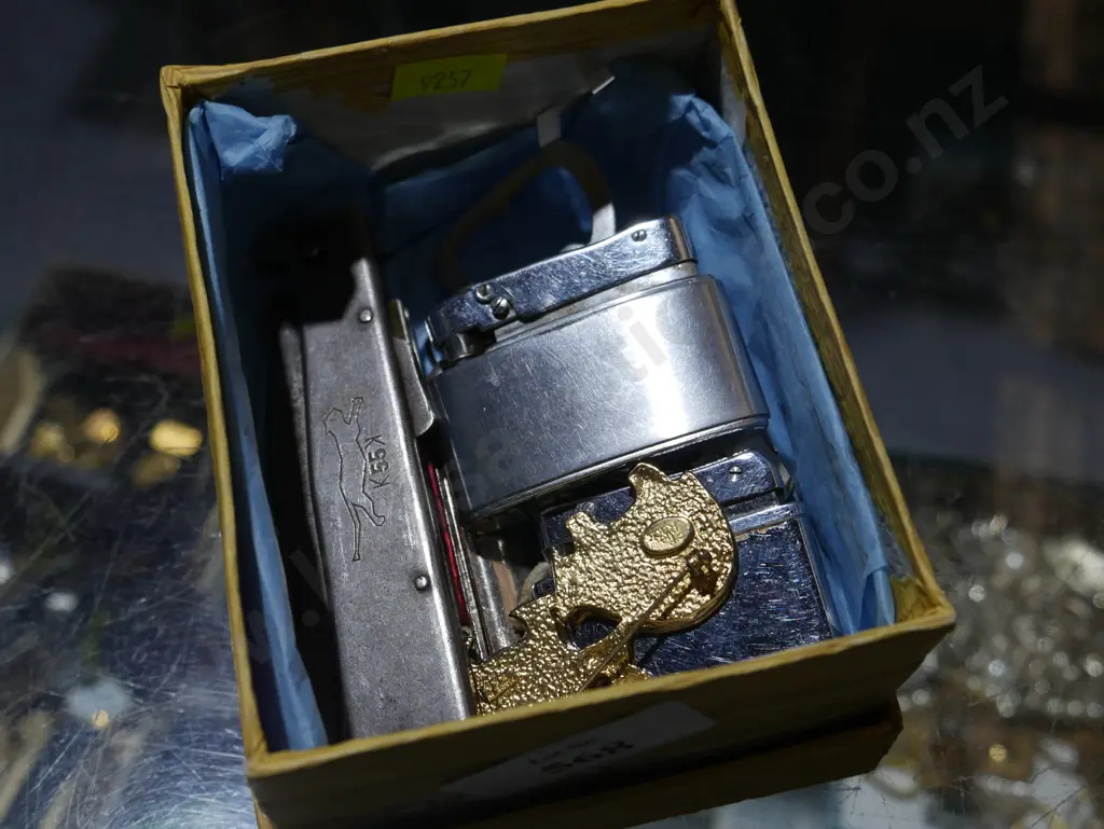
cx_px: 552
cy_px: 414
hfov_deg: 42.9
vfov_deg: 32.9
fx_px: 1404
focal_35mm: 44
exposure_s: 1/100
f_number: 5
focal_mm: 22
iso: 200
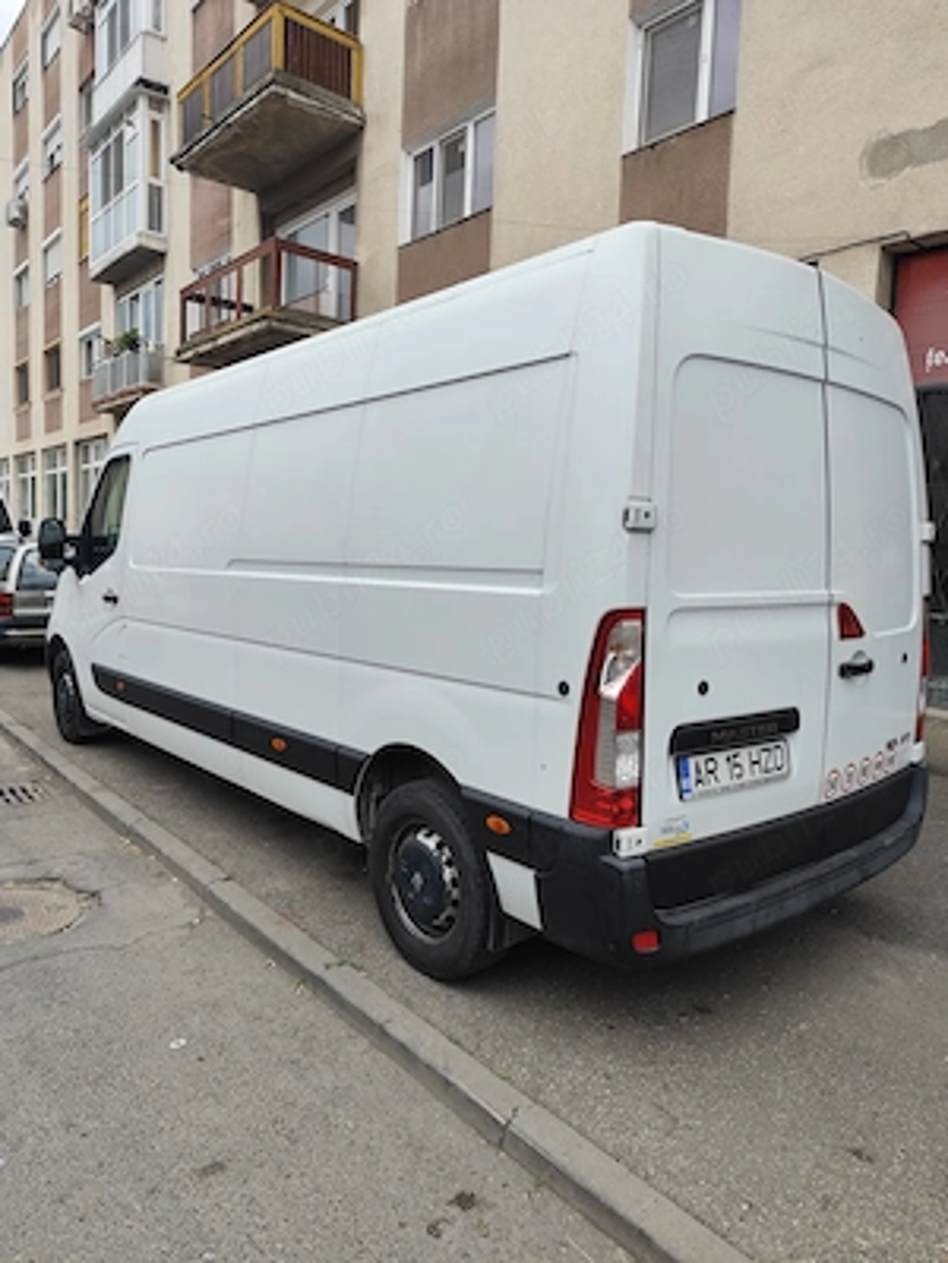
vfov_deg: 73.9
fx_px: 840
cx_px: 474
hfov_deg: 58.9
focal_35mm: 23
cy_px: 632
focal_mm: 6.19
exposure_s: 1/231
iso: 50
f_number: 1.65
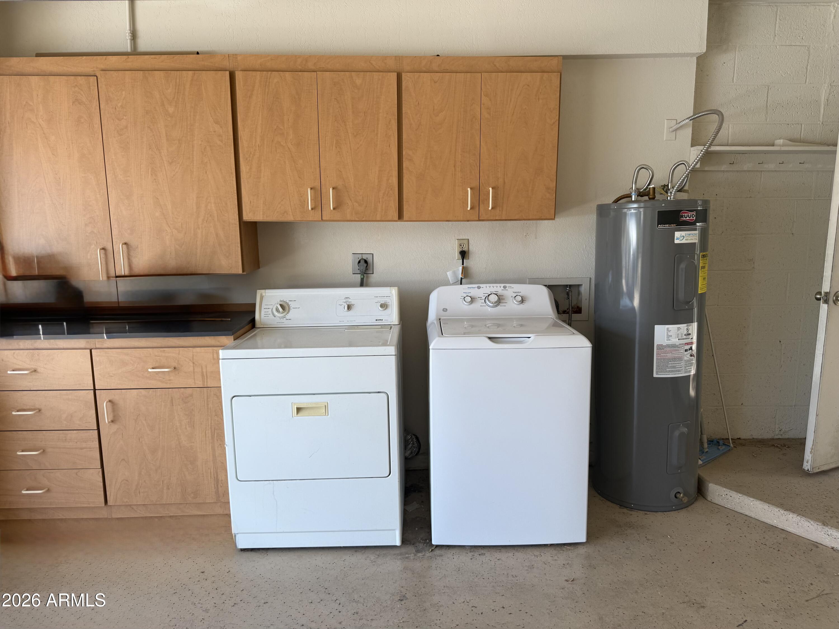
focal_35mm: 24
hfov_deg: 71.6
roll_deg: -0.8
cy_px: 314
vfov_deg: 56.8
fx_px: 582
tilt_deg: -9.0
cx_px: 420
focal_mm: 6.76
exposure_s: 1/453
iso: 80
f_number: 1.78
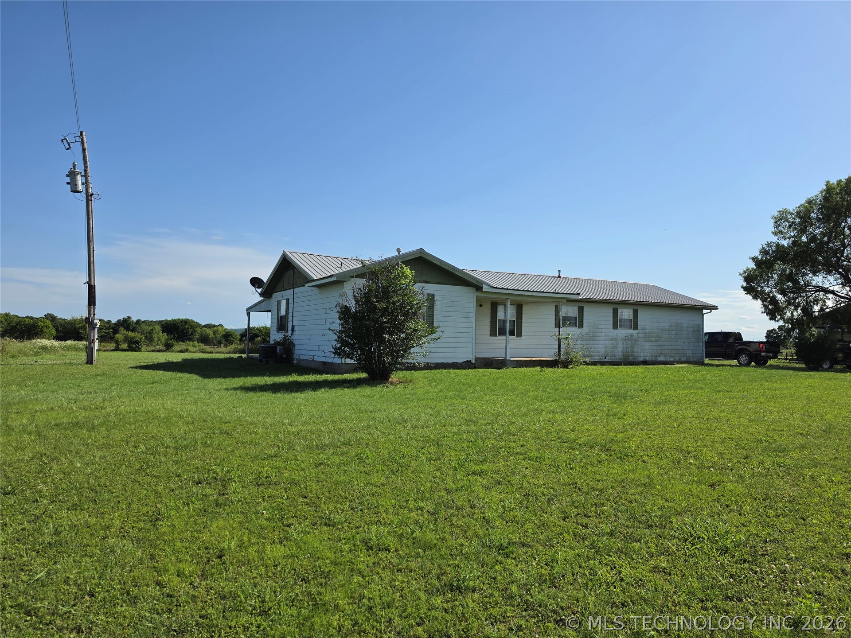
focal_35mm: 23
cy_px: 319
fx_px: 565
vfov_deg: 58.9
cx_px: 426
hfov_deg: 73.9
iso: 50
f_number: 1.4
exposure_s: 1/7939
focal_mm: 6.5
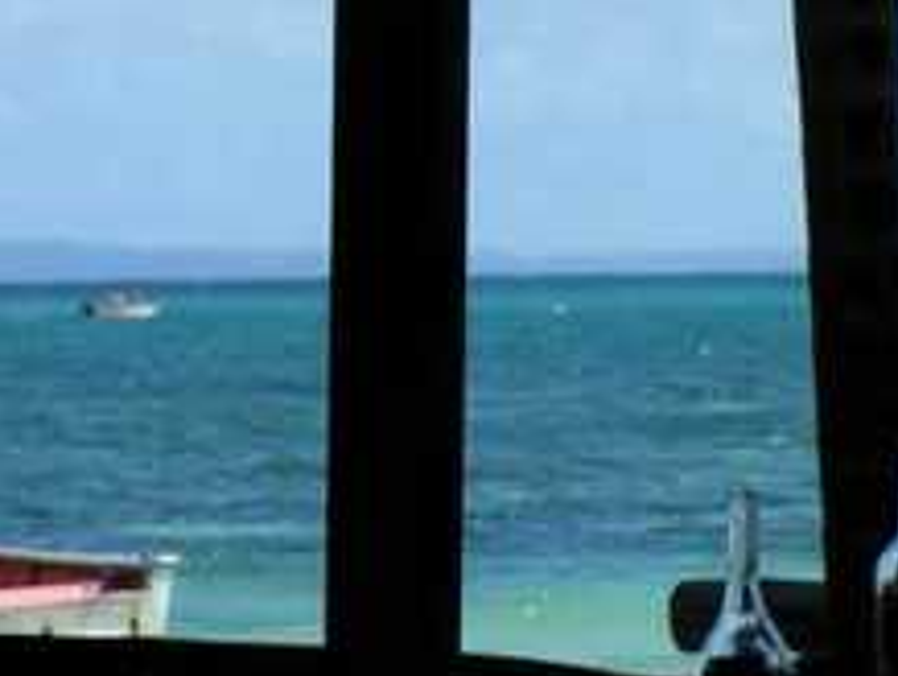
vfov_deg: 3.2
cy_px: 124
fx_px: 11946
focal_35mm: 460
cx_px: 119
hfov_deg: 4.3
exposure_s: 1/500
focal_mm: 24
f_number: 6.3
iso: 50
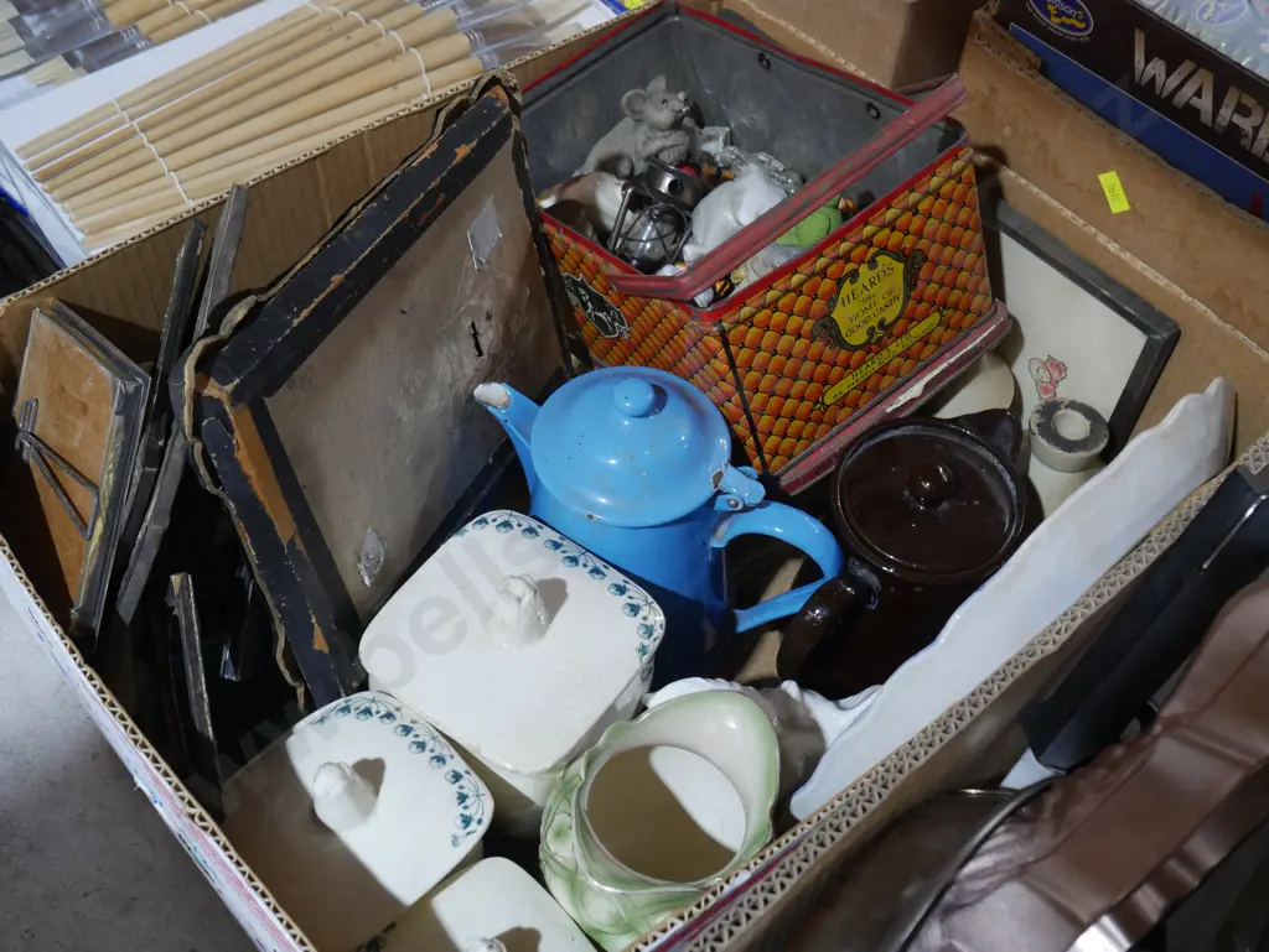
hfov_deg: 44.8
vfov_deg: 34.4
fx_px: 1540
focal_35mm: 42
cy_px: 476
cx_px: 634
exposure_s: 1/60
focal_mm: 21
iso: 1250
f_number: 4.6
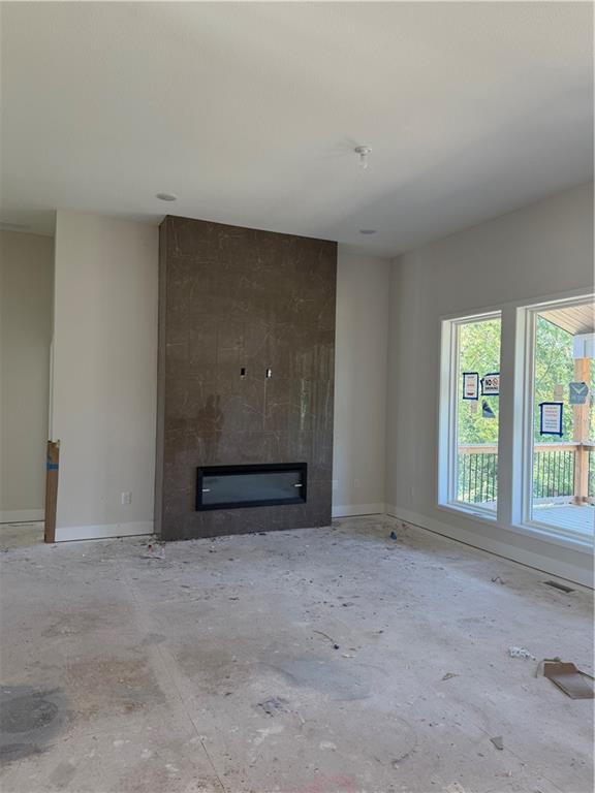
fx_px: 550
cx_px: 298
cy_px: 396
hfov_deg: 56.8
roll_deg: -2.1
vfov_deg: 71.6
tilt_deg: +0.2
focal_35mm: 24
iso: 100
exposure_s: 1/120
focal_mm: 6.76
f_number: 1.78
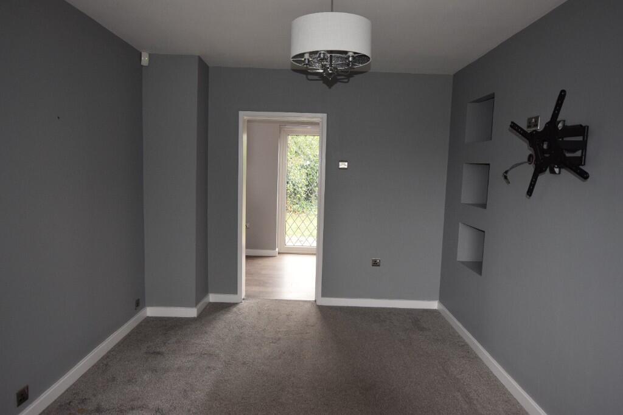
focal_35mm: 24
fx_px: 415
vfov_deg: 53.1
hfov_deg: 73.7
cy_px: 208
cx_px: 312
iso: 640
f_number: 5.6
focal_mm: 16
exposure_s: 1/125
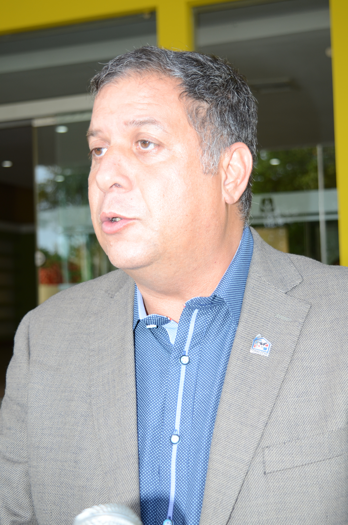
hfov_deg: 23.7
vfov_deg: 35.1
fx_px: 830
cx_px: 174
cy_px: 262
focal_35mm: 57
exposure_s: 1/60
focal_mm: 38
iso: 200
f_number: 4.8
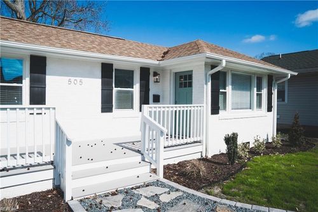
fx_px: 221
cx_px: 159
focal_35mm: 25
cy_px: 106
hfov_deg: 71.5
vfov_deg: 51.3
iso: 250
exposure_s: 1/1600
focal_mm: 25
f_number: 6.3
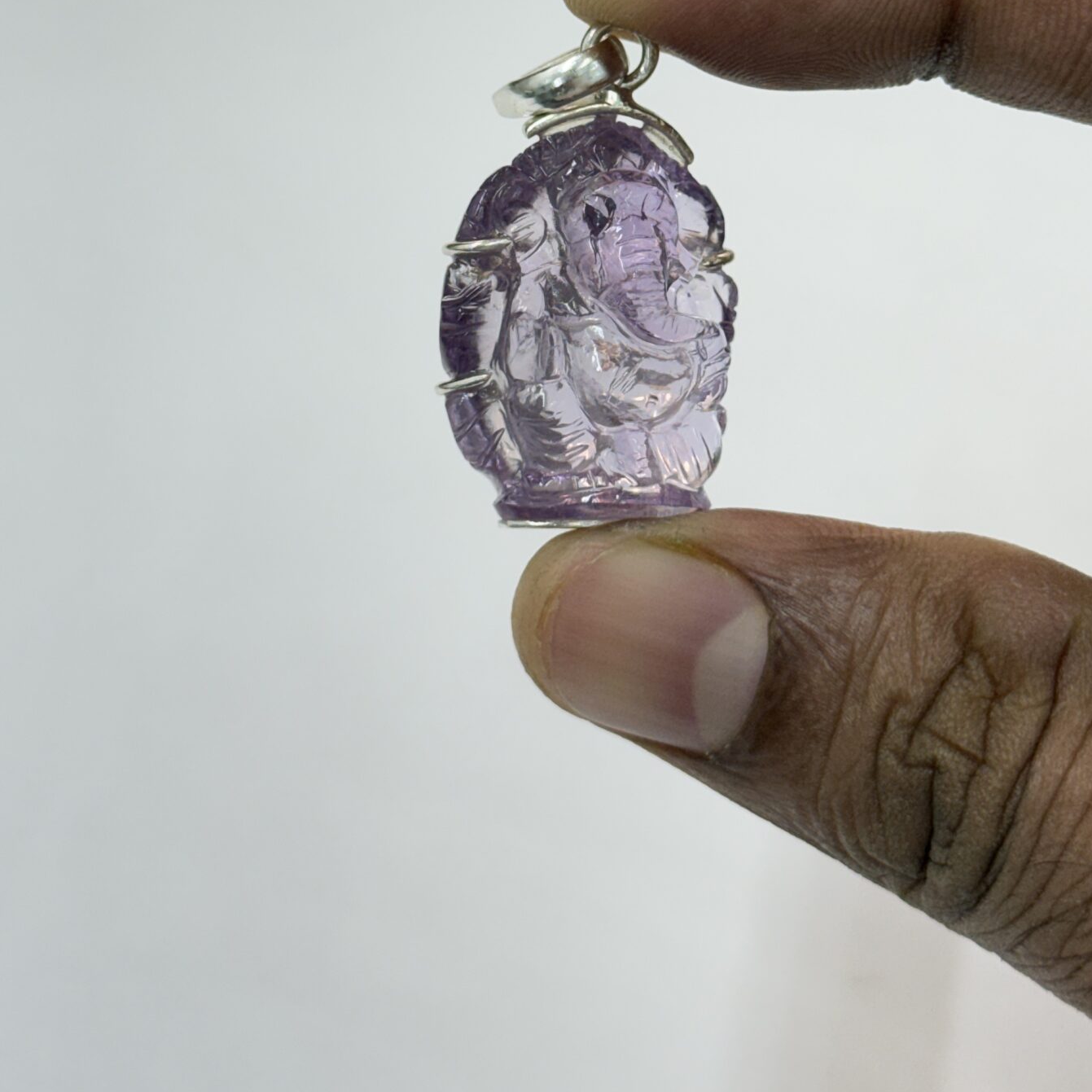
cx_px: 651
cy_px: 252
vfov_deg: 21.2
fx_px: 2891
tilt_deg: -45.2
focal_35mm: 81
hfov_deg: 21.4
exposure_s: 1/100
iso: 64
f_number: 1.78
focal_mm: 6.76
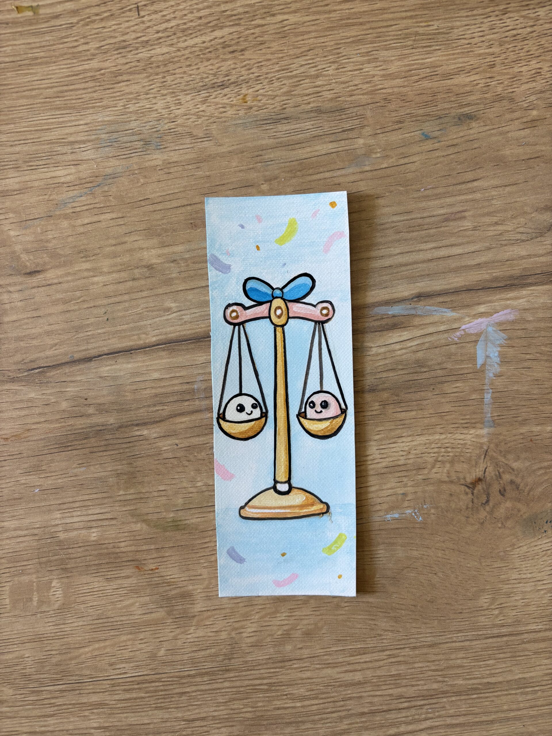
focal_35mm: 26
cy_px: 368
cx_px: 276
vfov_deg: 67.3
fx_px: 553
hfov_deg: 53.1
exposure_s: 1/121
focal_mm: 5.96
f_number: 1.6
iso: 80
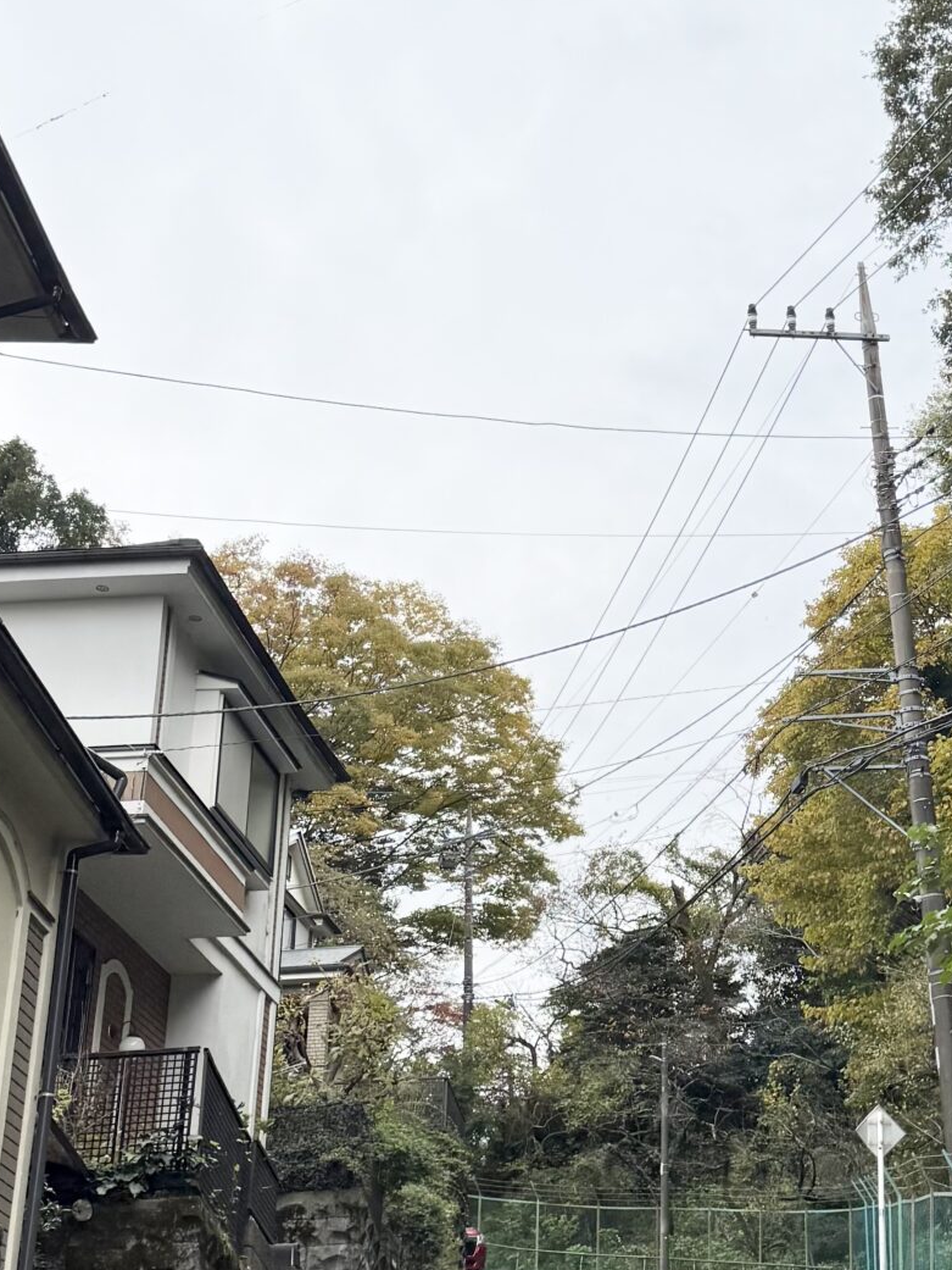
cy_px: 792
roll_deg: +0.5
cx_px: 803
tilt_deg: +22.8
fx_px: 2163
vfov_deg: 32.5
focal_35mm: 59
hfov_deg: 24.3
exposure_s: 1/2703
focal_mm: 6.76
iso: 80
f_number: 1.78
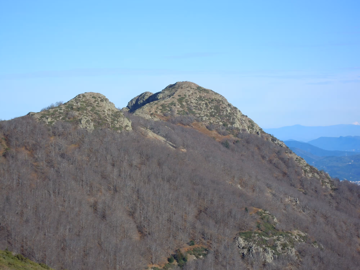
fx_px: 1175
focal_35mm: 113
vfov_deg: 13.1
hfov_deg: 17.4
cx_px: 180
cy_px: 135
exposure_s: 1/400
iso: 100
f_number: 5.9
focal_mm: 20.3
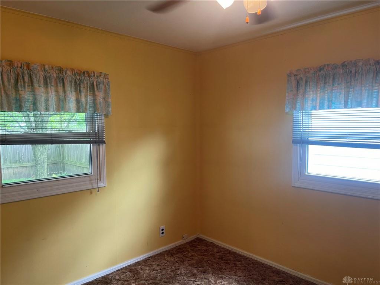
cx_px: 190
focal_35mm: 25
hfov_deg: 69.4
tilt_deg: -5.2
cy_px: 142
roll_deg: +0.2
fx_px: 274
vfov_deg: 54.9
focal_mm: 5.1
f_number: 1.6
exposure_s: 1/60
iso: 125
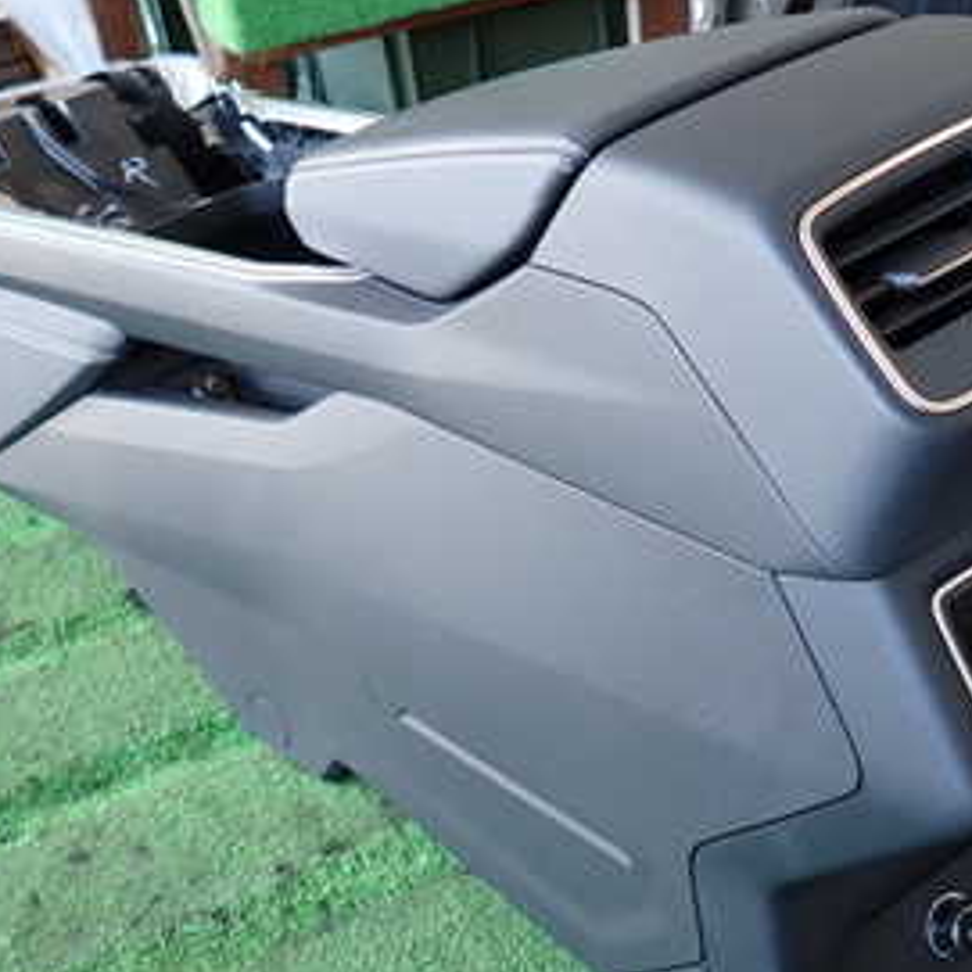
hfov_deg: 34.7
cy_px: 534
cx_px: 456
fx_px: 1557
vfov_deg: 34.6
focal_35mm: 49
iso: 200
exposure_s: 1/60
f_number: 2
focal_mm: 4.5
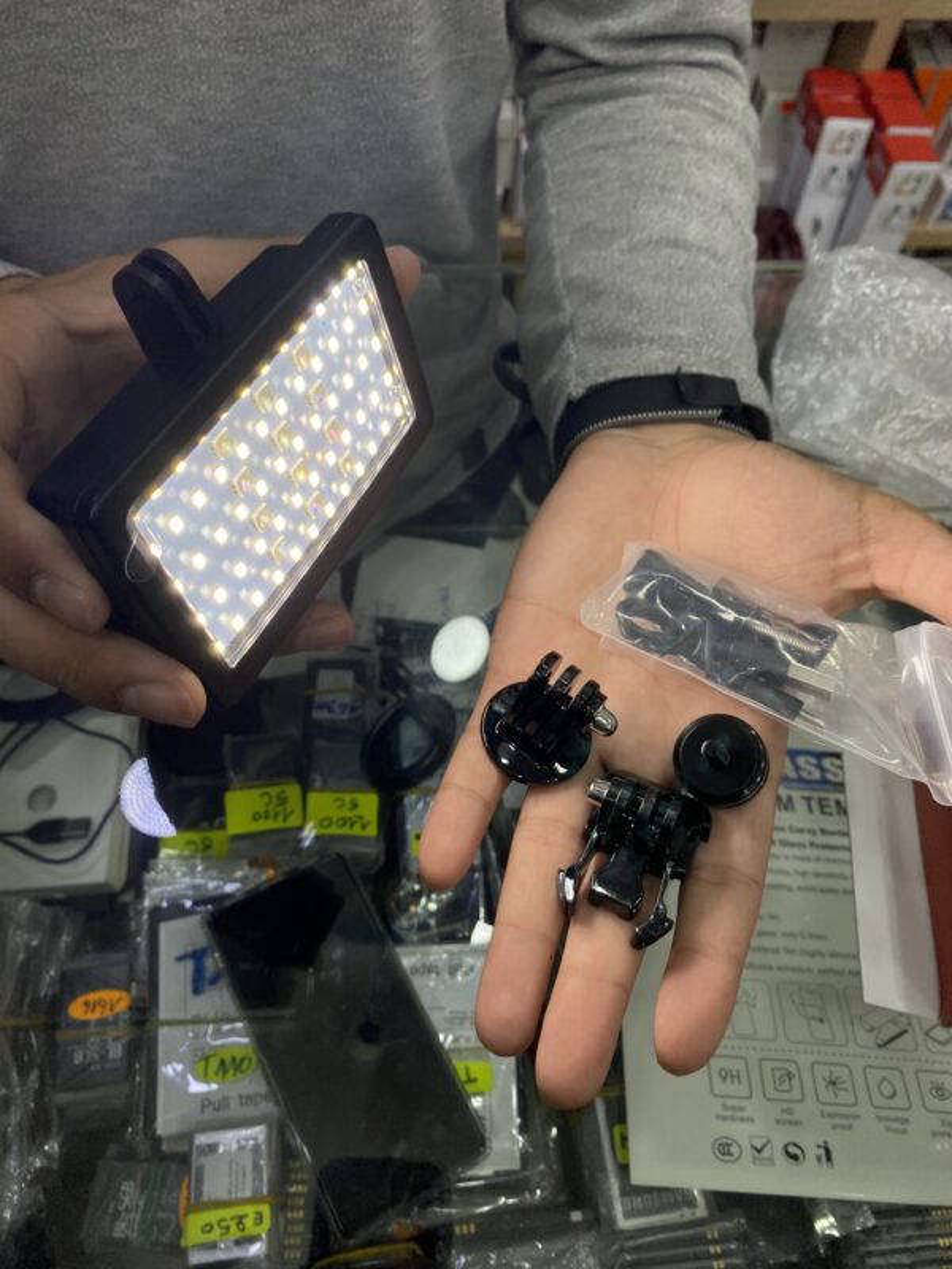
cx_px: 476
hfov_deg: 53.1
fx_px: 953
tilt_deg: -59.5
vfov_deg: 67.3
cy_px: 634
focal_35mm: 26
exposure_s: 1/658
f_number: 1.8
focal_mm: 4.25
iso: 32
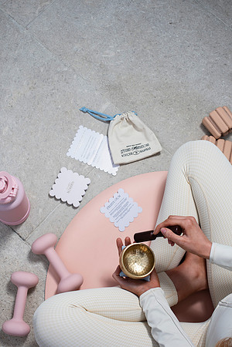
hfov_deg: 27.0
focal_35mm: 50
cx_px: 116
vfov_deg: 39.6
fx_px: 483
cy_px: 174
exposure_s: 1/200
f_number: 8
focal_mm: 50
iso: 250
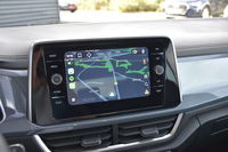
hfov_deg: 49.6
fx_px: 247
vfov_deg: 34.1
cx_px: 114
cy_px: 76
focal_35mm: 39
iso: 400
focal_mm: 26
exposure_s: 1/80
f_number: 4.5
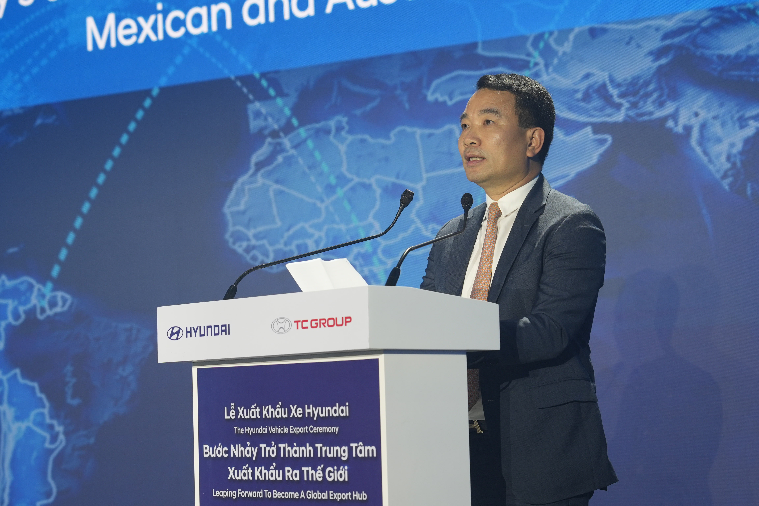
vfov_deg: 13.7
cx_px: 380
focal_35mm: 100
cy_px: 253
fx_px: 2108
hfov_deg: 20.4
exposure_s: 1/160
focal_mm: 67
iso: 400
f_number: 3.5
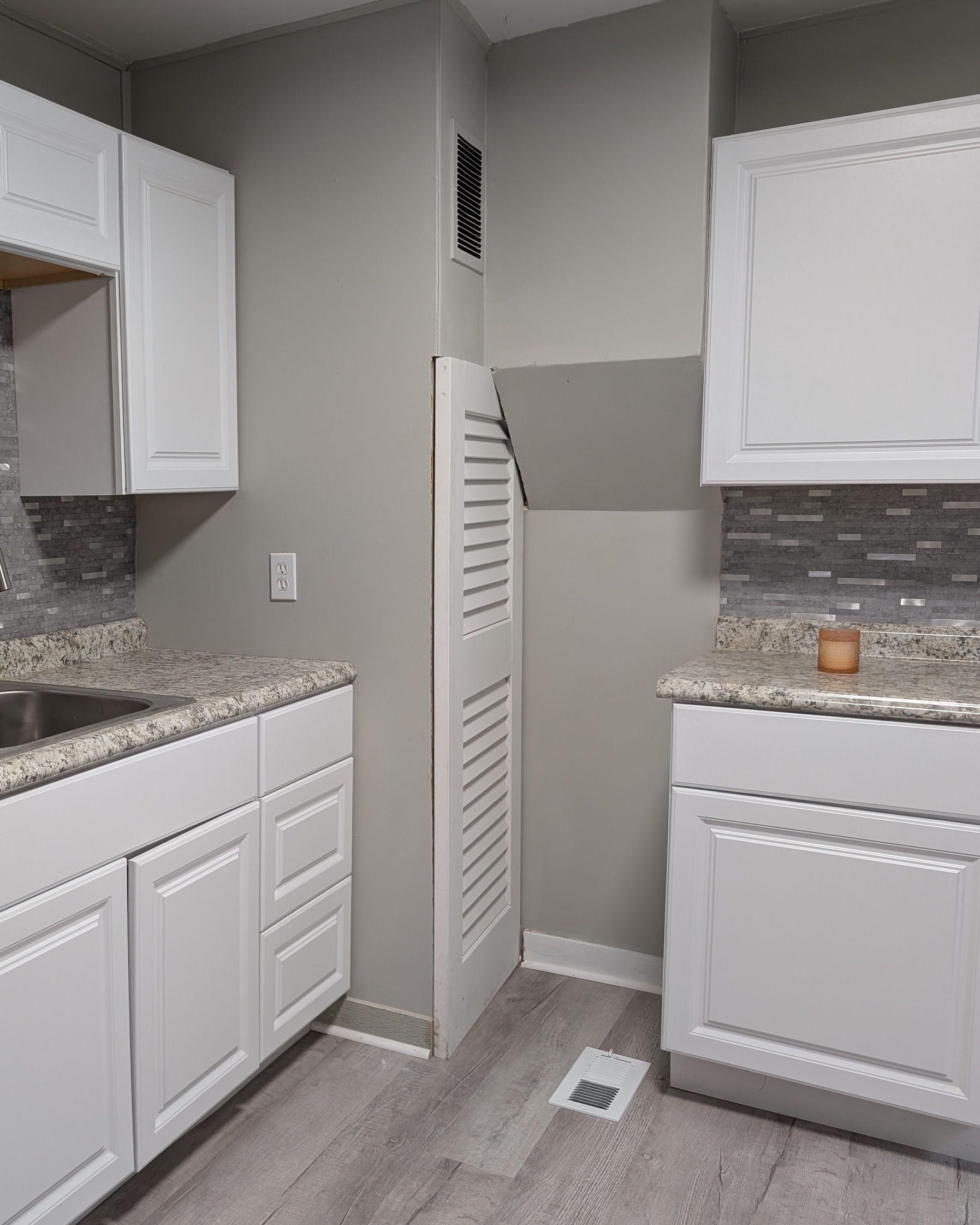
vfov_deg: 55.7
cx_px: 185
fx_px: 1160
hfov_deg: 43.5
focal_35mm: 32
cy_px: 604
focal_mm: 6.9
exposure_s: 1/40
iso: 146
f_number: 1.68
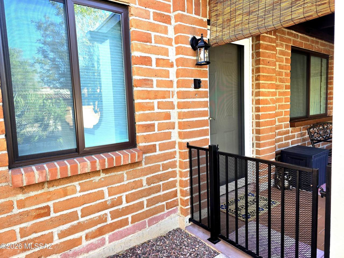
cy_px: 129
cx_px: 172
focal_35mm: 23
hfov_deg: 73.9
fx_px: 229
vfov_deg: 58.9
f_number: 1.7
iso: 64
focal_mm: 6.3
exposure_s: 1/182
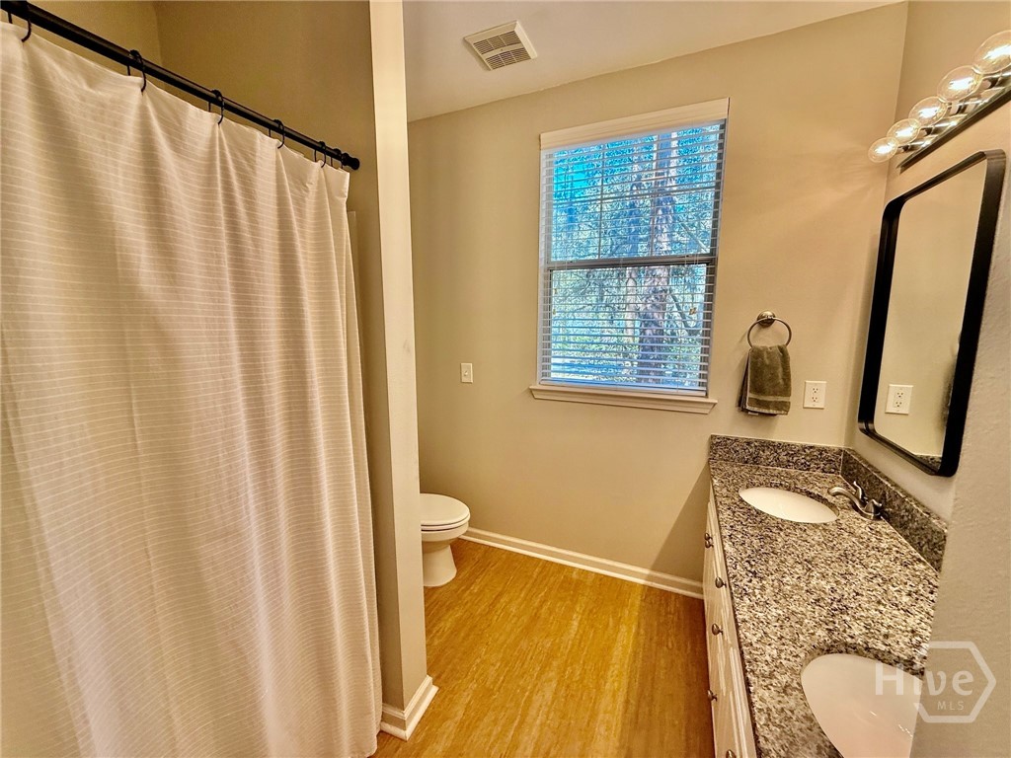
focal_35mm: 14
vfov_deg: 85.7
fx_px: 409
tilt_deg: -8.9
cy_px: 379
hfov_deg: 102.1
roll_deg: +0.1
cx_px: 506
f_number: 2.2
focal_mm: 2.22
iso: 125
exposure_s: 1/120
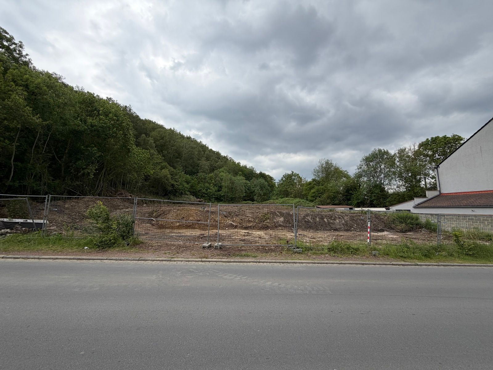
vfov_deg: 85.7
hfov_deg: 102.1
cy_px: 185
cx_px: 246
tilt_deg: +5.8
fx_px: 199
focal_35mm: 14
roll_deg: +0.5
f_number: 2.2
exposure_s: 1/789
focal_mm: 2.22
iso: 25
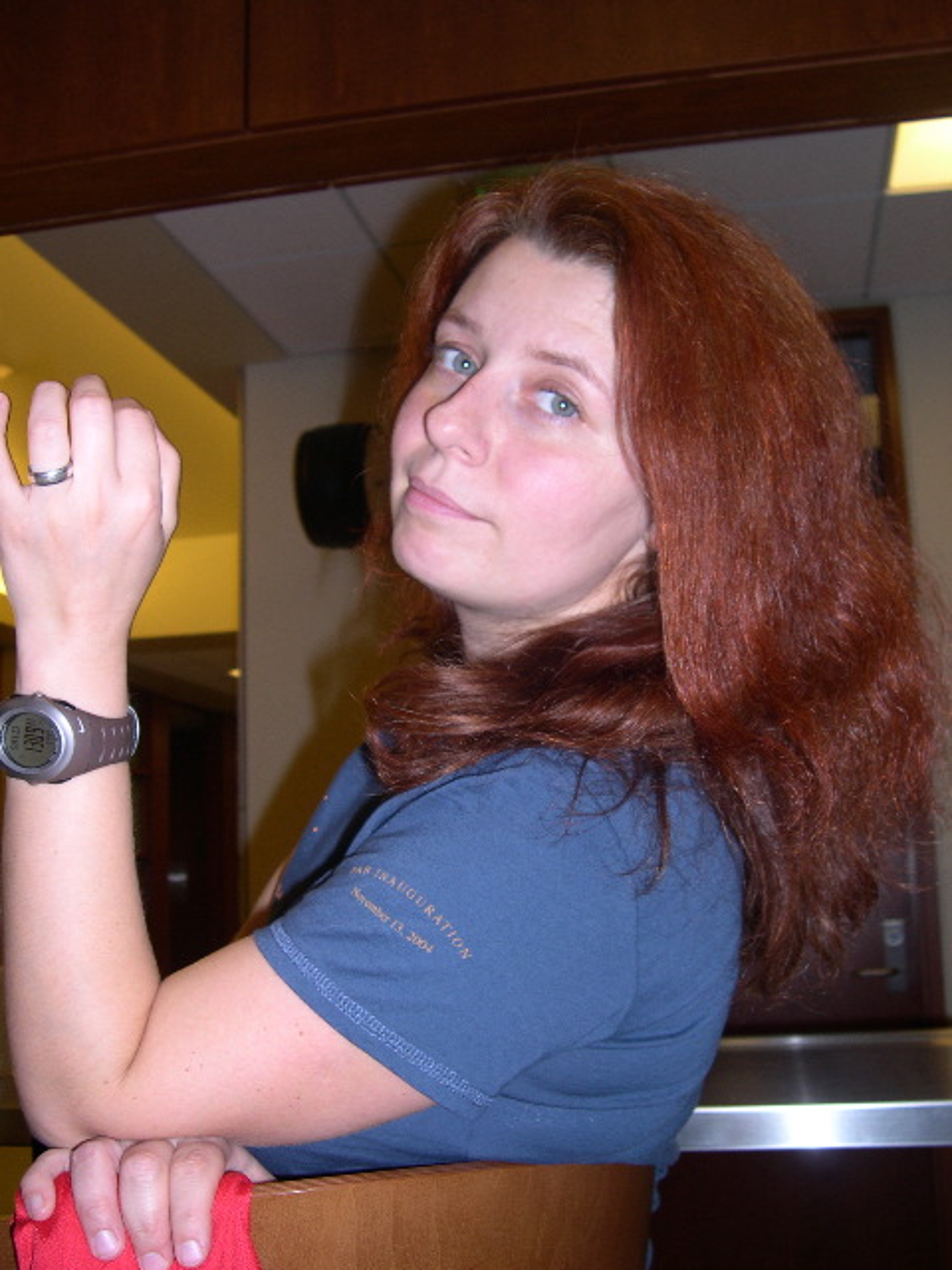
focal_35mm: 38
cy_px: 635
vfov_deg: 49.0
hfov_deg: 37.7
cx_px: 476
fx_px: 1393
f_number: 2.8
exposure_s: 1/60
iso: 100
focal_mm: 8
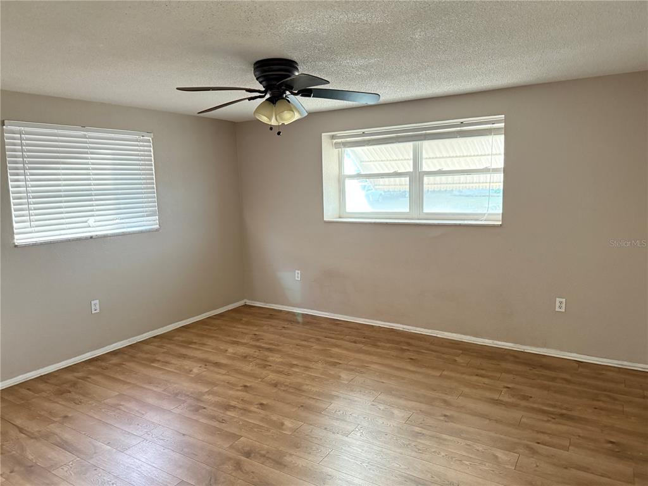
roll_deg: +2.5
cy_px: 243
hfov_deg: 71.6
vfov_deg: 56.8
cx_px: 324
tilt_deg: -5.4
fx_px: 449
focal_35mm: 24
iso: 800
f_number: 1.78
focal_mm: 6.76
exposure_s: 1/42
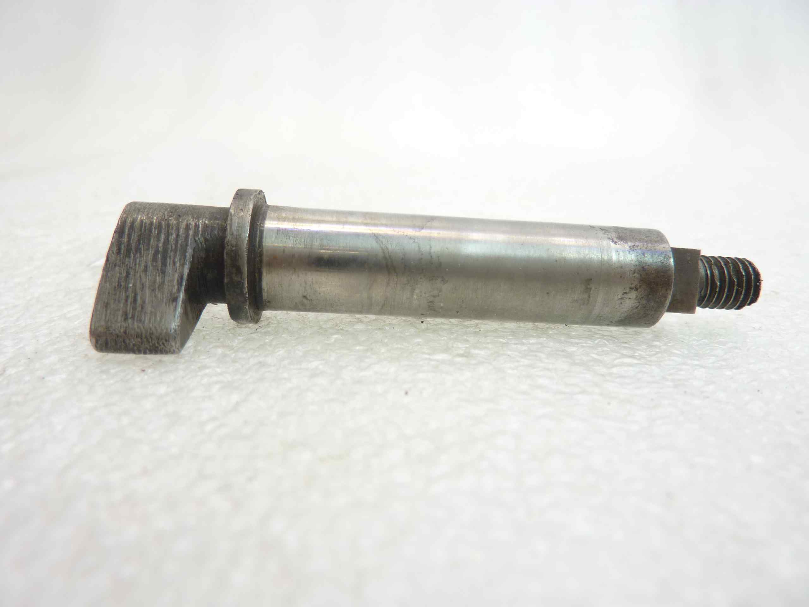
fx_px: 584
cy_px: 304
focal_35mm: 25
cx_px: 404
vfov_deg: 54.9
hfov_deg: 69.4
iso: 80
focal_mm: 4.1
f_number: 3.3
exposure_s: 1/20
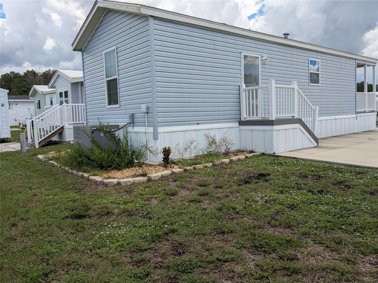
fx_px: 295
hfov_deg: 65.3
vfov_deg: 51.4
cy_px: 142
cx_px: 189
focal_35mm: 27
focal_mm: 4.38
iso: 56
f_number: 1.73
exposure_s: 1/2924
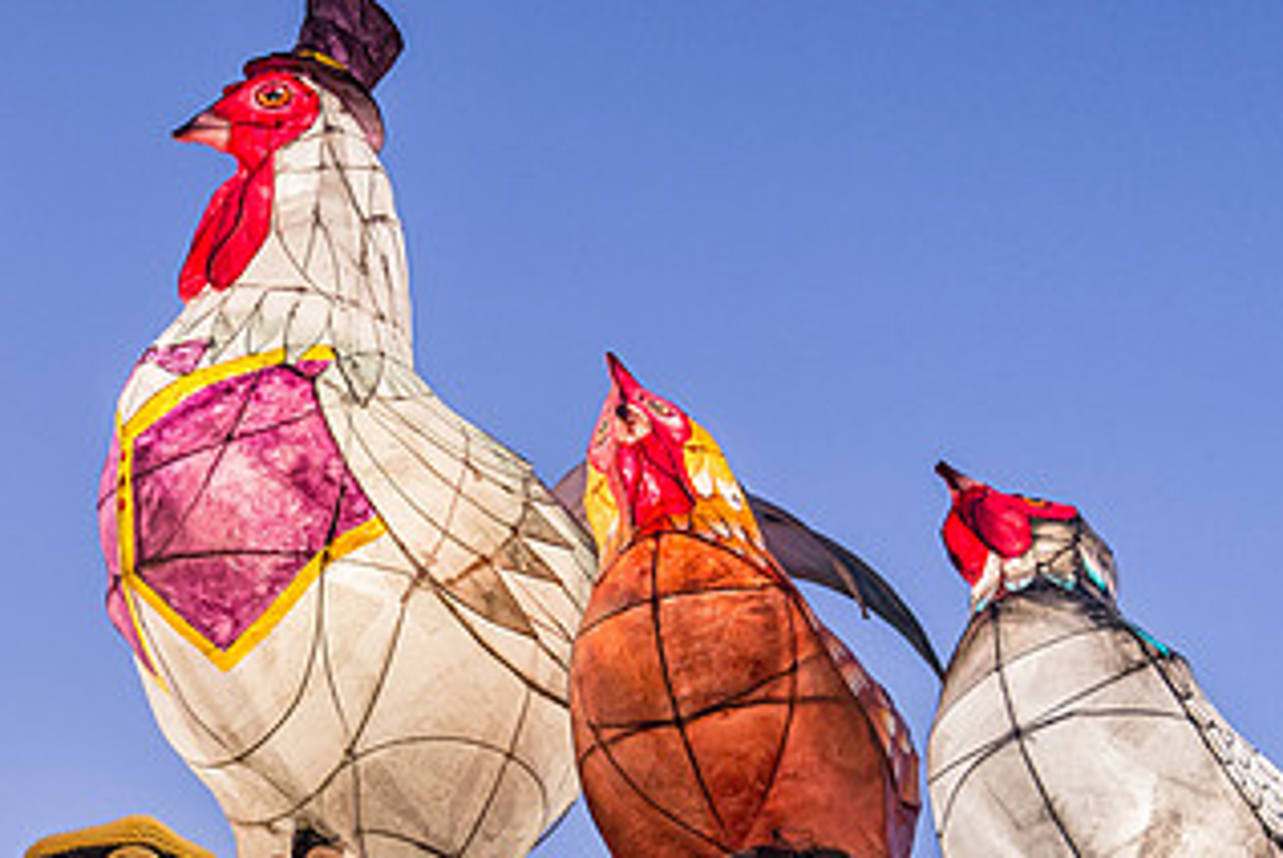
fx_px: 3781
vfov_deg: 12.9
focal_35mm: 106
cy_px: 735
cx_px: 445
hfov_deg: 19.2
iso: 1400
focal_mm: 58
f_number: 4
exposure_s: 1/125
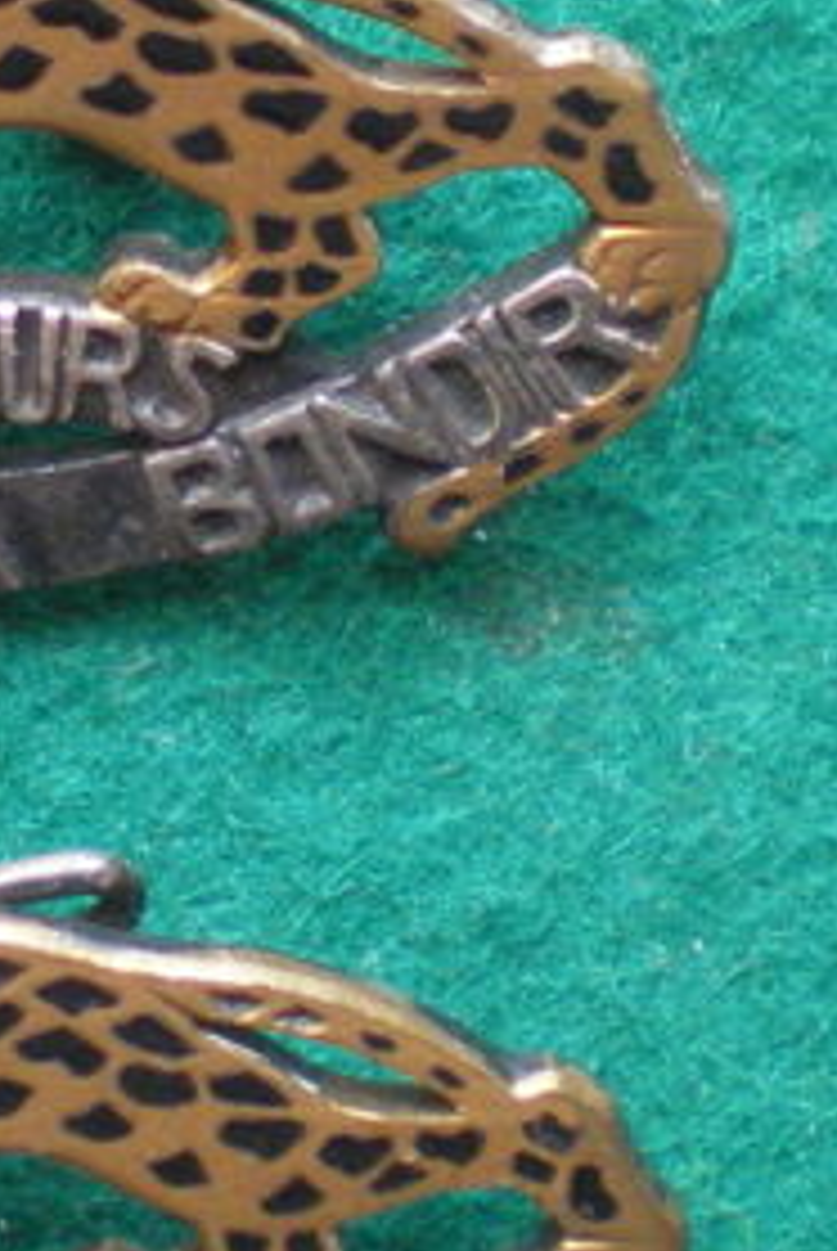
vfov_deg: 14.4
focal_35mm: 142
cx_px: -216
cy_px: 279
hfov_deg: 9.5
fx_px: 4940
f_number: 3.1
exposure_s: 1/50
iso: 320
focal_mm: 6.3
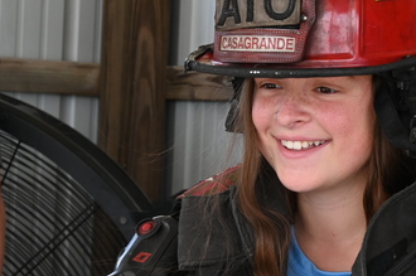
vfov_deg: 9.3
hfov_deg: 14.1
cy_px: 285
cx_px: 251
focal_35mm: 146
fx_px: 1685
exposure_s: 1/250
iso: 800
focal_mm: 47
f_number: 8
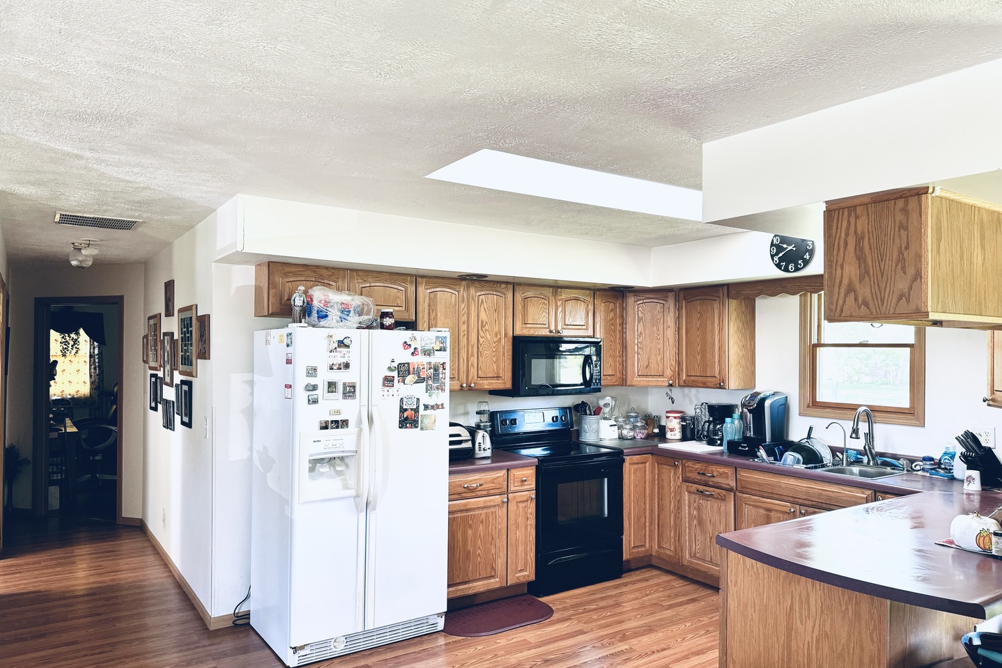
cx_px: 501
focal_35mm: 25
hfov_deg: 71.5
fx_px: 696
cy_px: 351
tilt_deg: +0.0
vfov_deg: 51.3
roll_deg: -0.9
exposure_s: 1/60
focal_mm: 6.76
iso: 250
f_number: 1.78
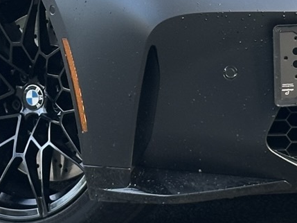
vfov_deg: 6.5
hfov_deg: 8.6
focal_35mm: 229
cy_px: -26
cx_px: 145
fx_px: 1965
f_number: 1.78
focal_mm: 6.86
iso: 64
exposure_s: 1/121
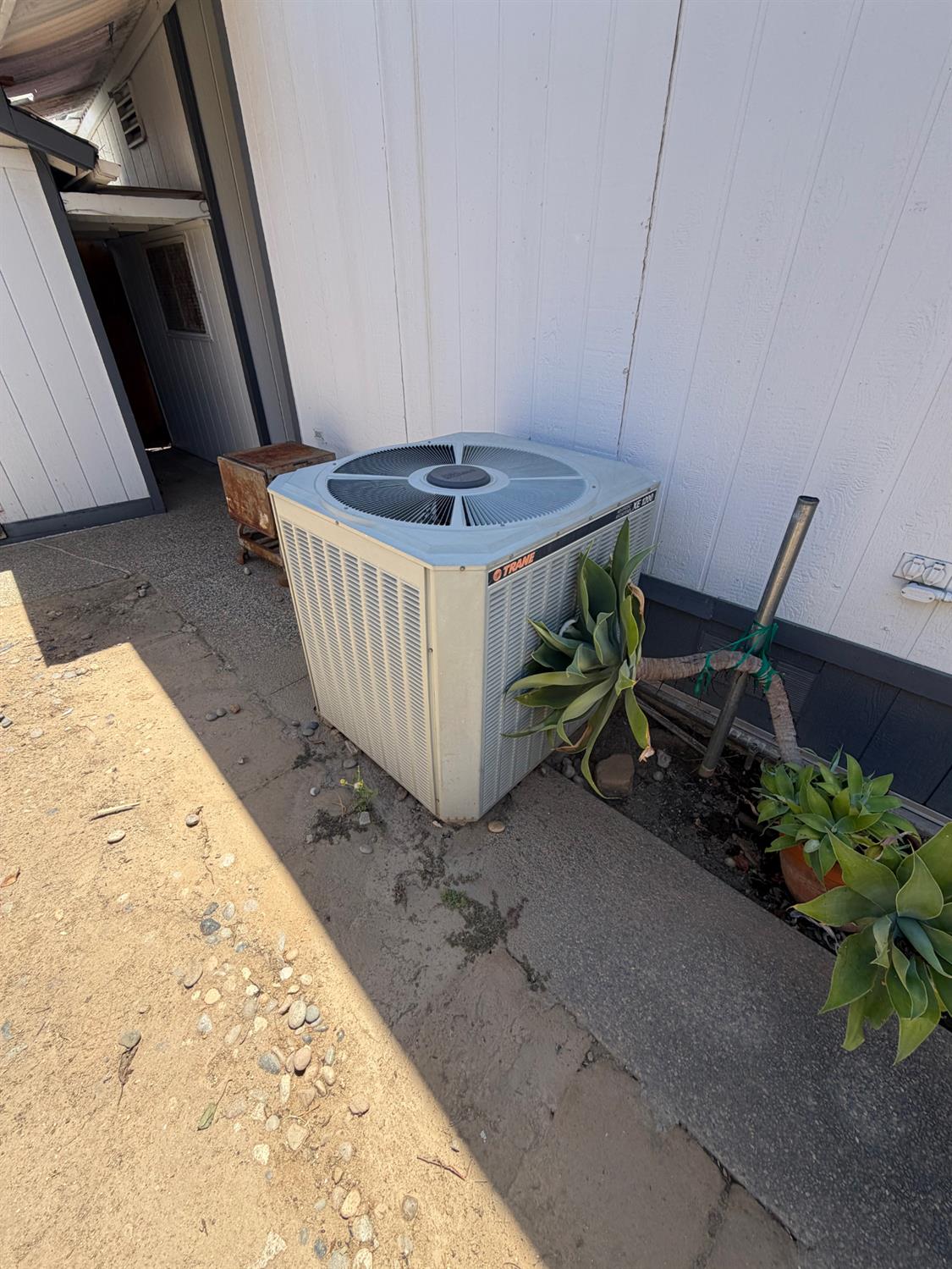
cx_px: 476
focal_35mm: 14
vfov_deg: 102.0
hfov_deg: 85.7
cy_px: 634
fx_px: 513
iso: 40
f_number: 2.2
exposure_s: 1/554
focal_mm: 2.22
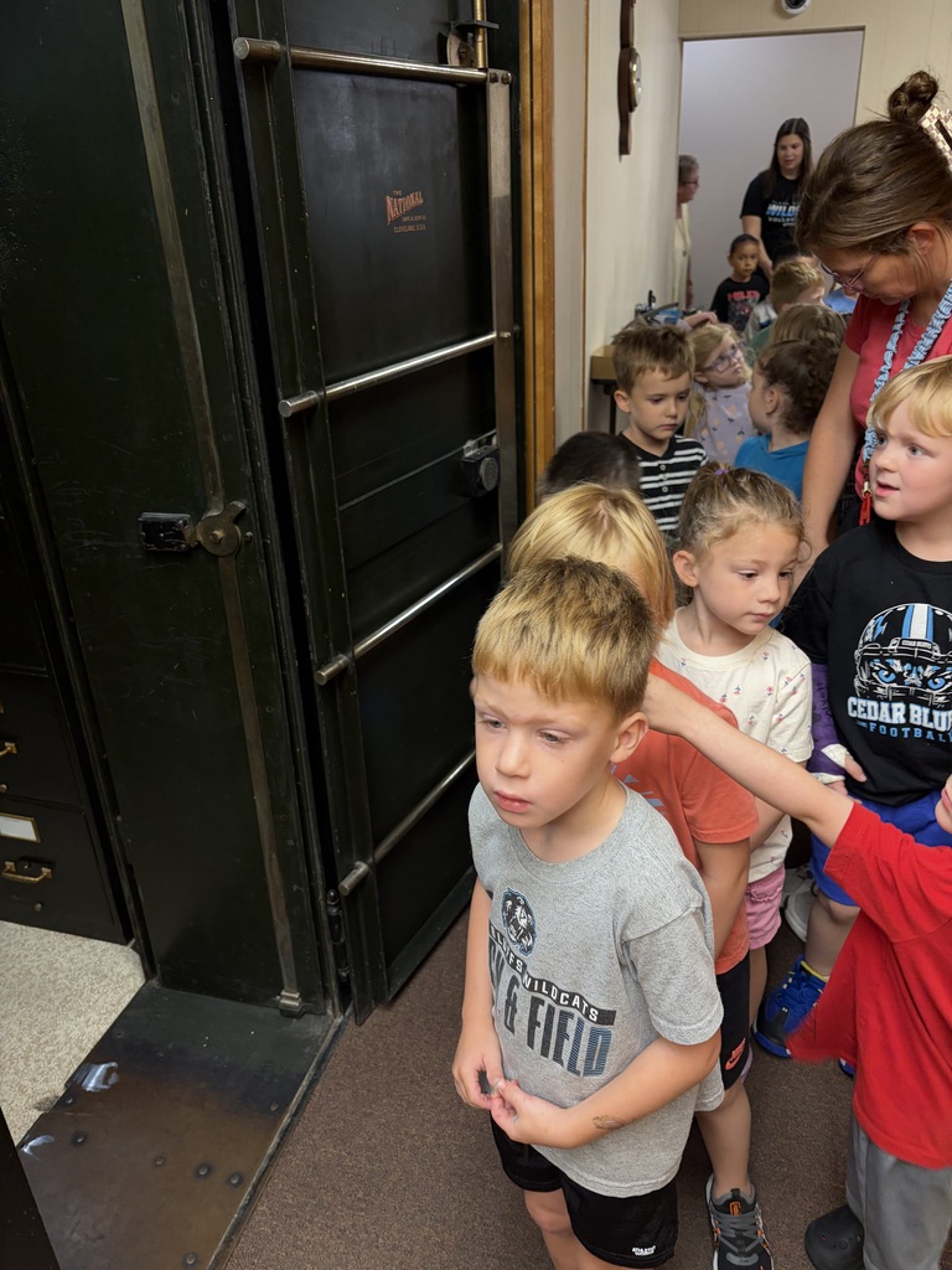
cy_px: 635
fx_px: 953
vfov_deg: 67.3
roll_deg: +1.0
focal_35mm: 26
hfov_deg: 53.1
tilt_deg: -23.9
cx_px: 476
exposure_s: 1/50
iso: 125
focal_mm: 5.96
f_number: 1.6
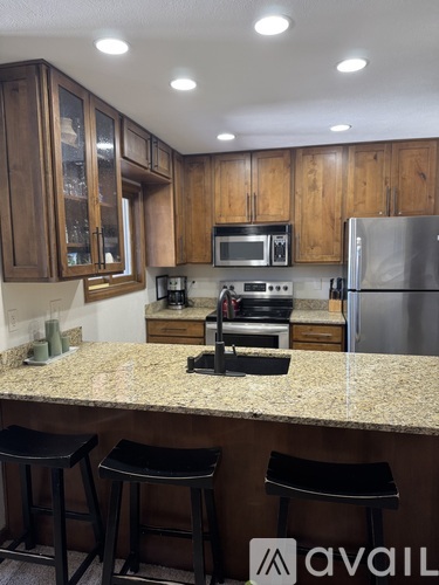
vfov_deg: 71.6
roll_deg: +0.8
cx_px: 220
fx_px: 406
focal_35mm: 24
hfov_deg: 56.8
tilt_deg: -7.3
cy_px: 292
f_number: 1.78
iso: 200
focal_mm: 6.76
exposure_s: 1/60
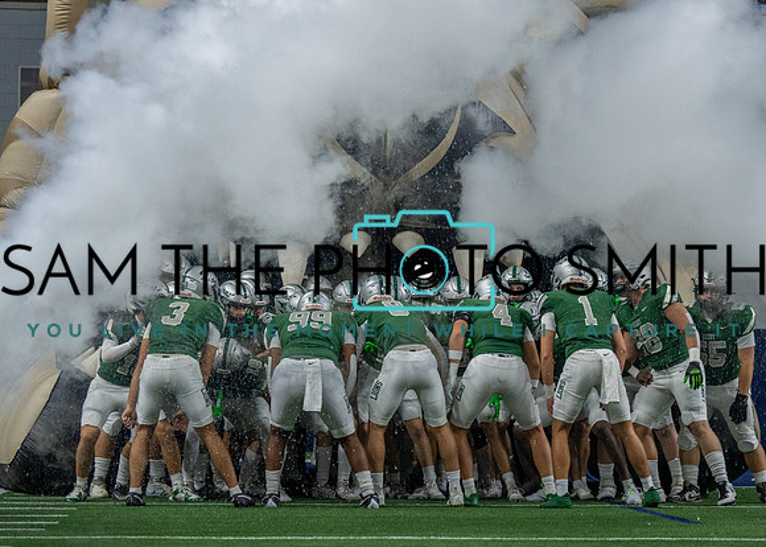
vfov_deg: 12.5
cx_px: 464
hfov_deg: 17.5
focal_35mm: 115
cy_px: 309
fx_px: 2492
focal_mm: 70
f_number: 2.8
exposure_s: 1/1250
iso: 1600
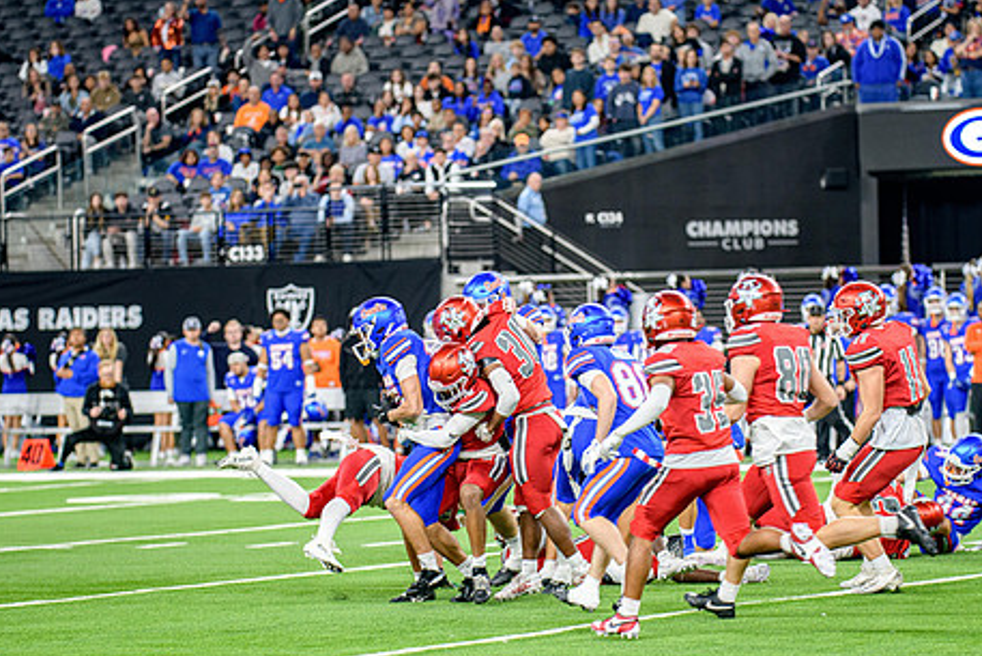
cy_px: 410
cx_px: 541
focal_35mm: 184
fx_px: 5020
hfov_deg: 11.2
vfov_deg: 7.5
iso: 1250
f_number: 2.8
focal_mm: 145
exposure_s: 1/400
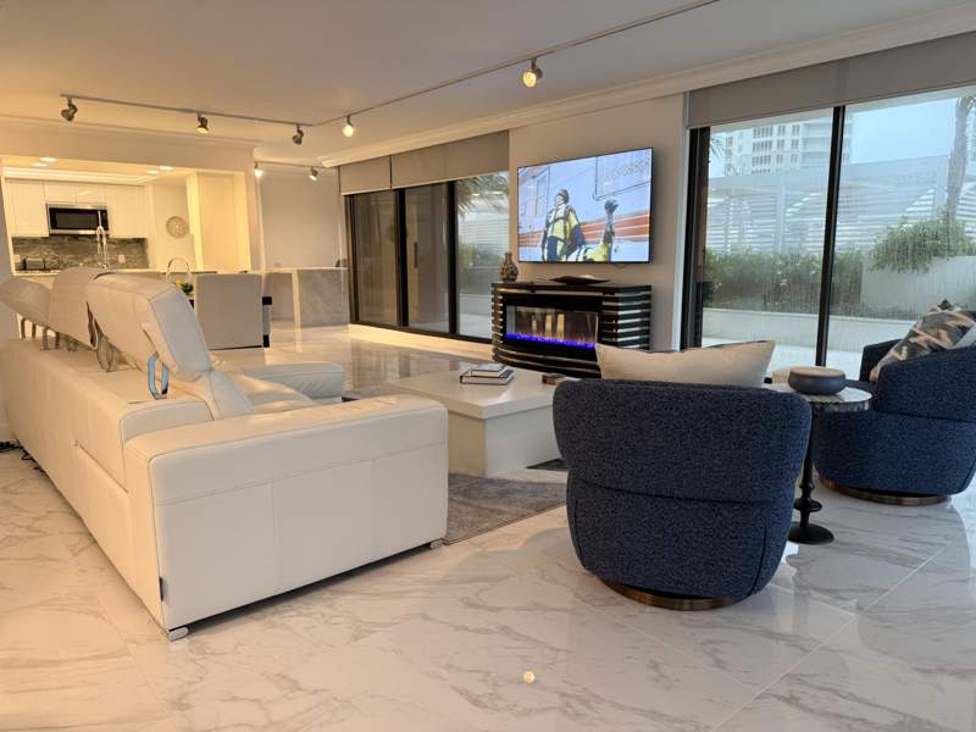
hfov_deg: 71.6
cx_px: 488
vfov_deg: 56.8
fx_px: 677
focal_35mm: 24
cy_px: 366
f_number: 1.78
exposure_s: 1/60
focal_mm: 6.76
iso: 160
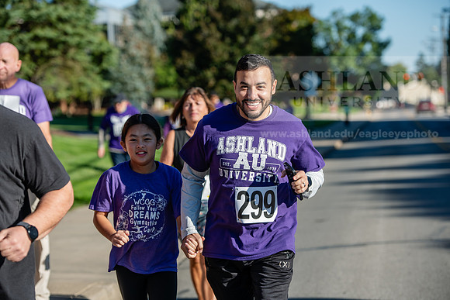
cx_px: 225
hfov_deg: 19.5
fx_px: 1313
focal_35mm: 105
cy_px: 150
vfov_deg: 13.0
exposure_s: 1/500
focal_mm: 105
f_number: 4
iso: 80
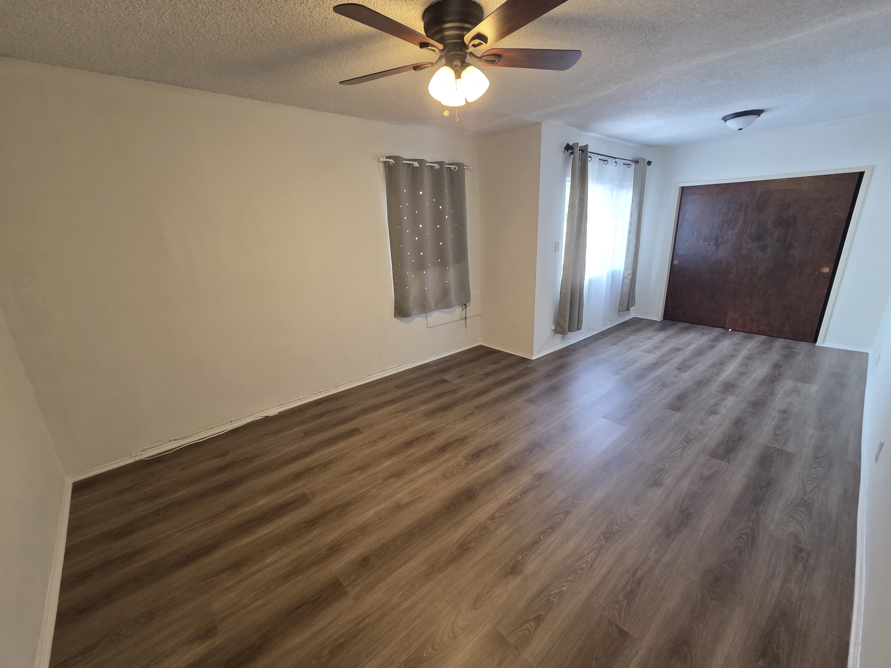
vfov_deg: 89.9
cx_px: 446
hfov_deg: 106.2
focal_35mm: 13
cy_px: 334
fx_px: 335
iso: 200
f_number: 2.2
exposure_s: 1/60
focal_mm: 2.2
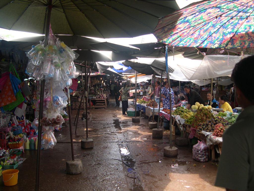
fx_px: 279
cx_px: 127
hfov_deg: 49.0
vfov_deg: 37.7
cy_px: 96
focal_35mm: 38
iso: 100
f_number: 2.8
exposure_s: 1/147
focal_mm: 8
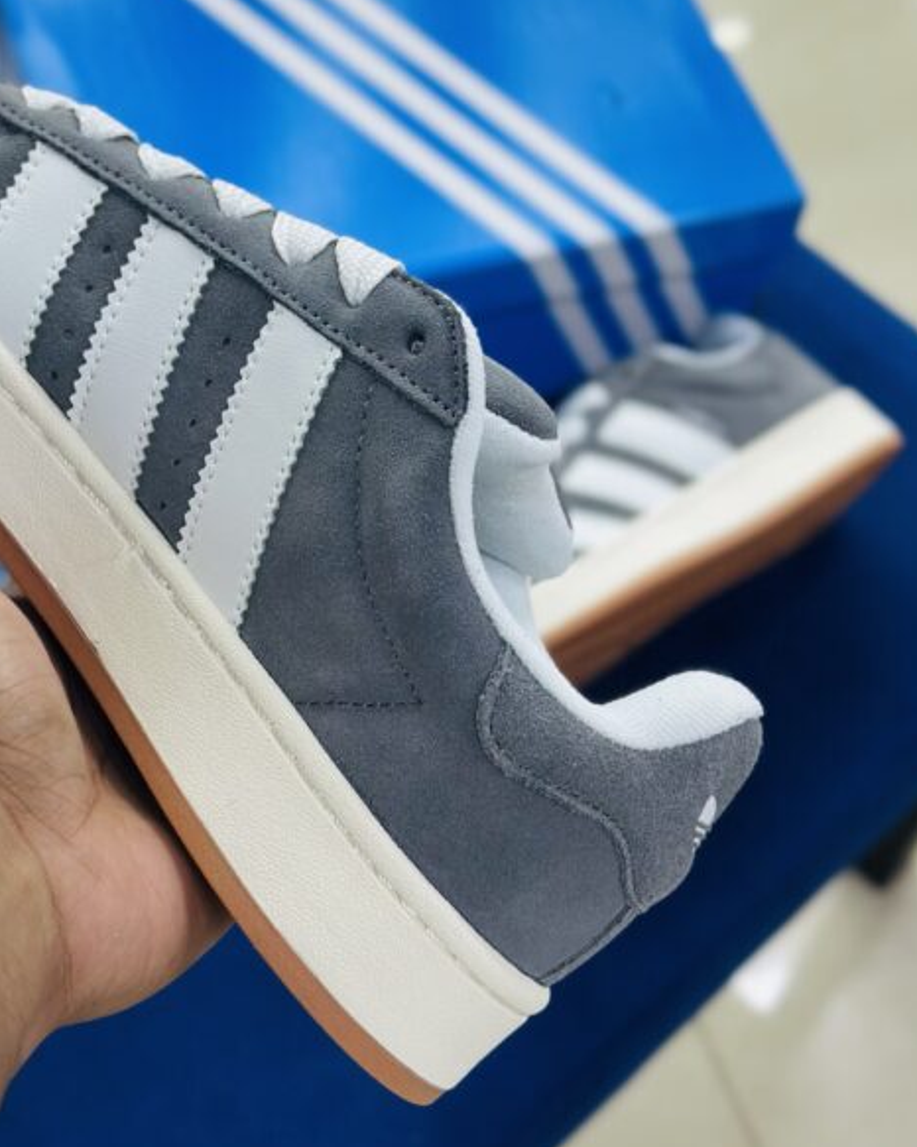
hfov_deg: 20.3
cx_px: 277
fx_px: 2546
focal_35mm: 75
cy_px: 518
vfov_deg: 25.4
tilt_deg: -55.8
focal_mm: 6.86
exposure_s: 1/103
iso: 64
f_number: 1.78
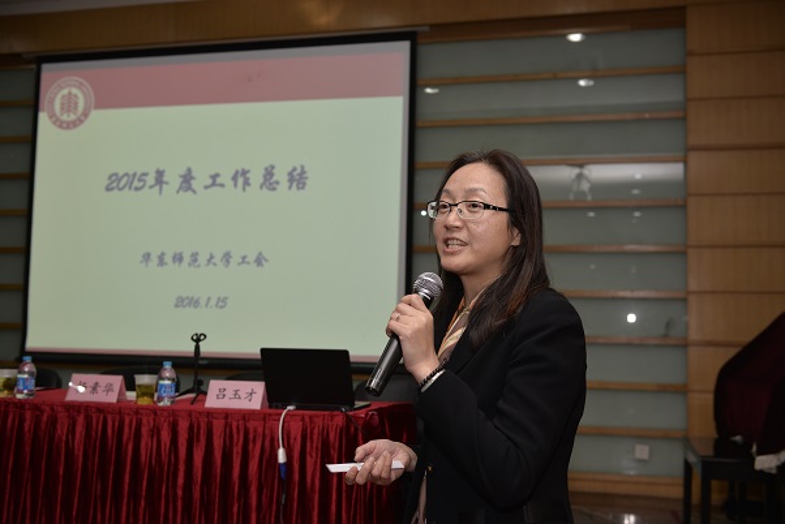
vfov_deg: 33.4
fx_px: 873
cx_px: 392
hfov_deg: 48.4
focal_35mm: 40
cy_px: 262
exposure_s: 1/125
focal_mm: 40
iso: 500
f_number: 4.8
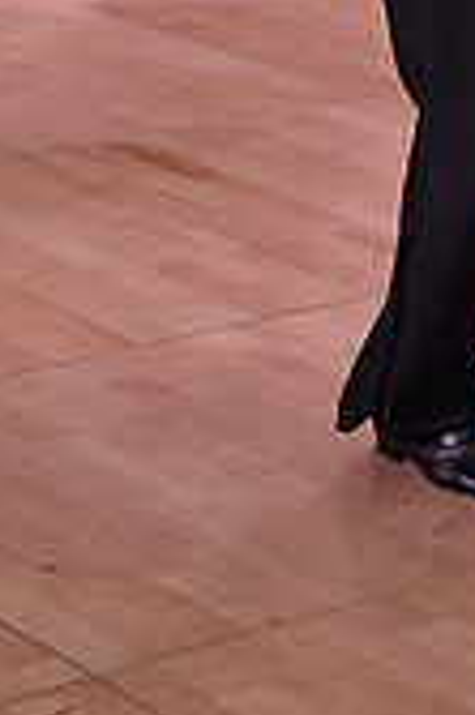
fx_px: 4264
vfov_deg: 9.3
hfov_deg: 6.3
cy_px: -338
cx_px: 742
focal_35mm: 215
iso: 1600
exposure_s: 1/250
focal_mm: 62
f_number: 4.5
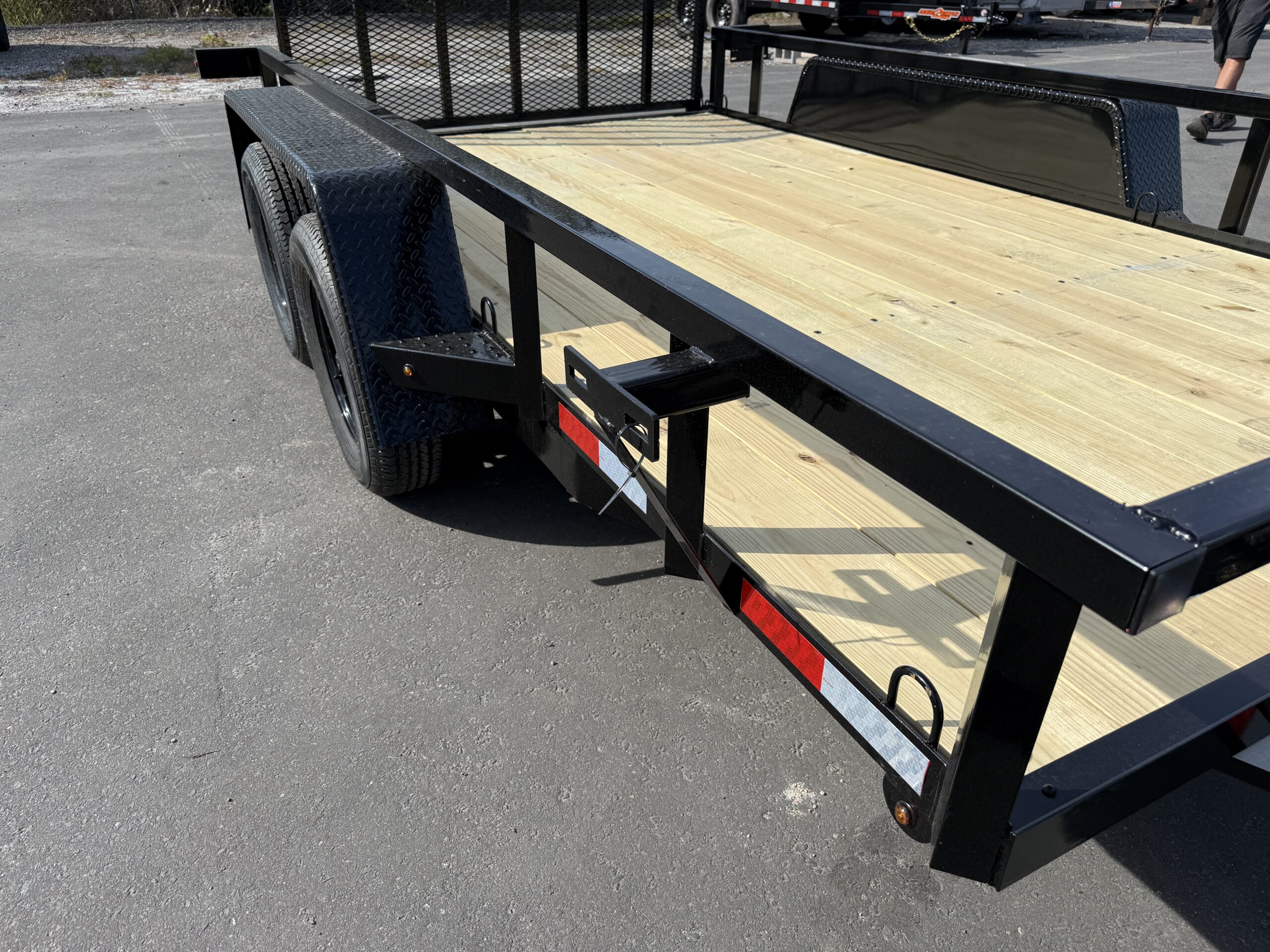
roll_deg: +0.2
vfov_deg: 56.8
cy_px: 476
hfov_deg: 71.6
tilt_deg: -30.1
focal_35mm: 24
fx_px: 881
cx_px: 635
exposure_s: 1/4405
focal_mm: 6.76
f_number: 1.78
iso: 80
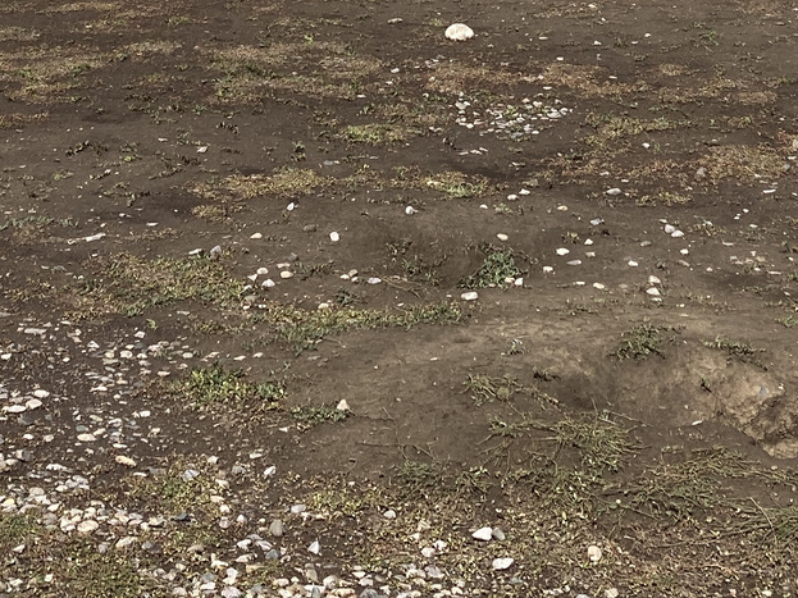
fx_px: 2120
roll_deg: +0.0
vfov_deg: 14.7
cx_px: 415
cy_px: -350
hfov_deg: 21.3
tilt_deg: +1.5
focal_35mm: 92
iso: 20
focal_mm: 3.99
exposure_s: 1/2703
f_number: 1.8
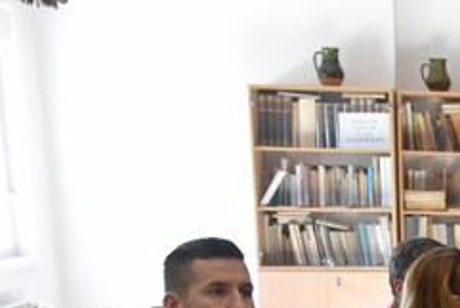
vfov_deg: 12.8
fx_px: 1304
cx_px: 700
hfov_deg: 17.8
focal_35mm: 102
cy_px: 447
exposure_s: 1/125
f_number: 6.3
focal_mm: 30
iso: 3200
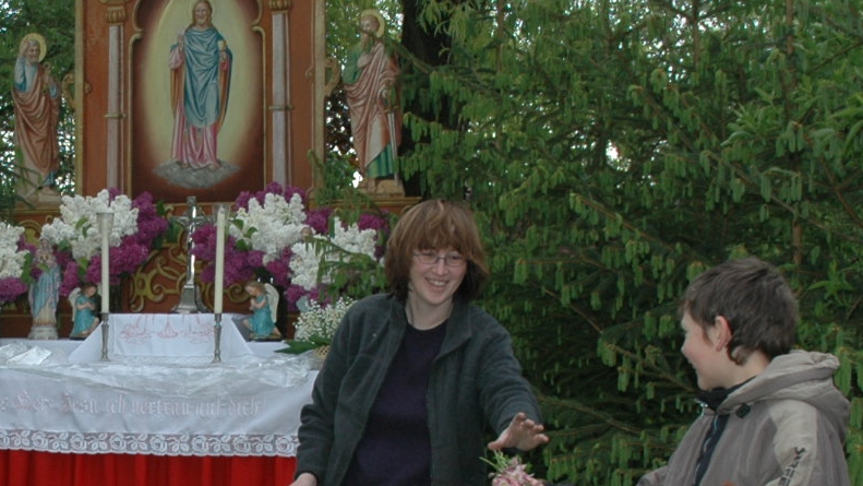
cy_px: 483
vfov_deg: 14.9
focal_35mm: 80
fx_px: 1831
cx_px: 109
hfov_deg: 25.8
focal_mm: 18
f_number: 7.1
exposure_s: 1/200
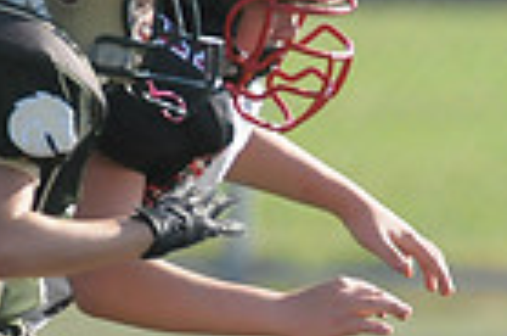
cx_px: 832
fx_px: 24604
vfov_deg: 0.8
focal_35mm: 1751
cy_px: 688
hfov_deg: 1.2
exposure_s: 1/5000
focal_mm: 280
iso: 1600
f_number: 4
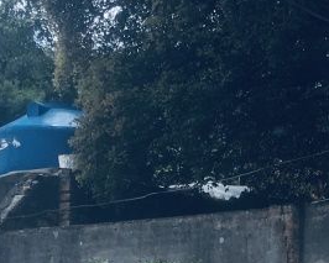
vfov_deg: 10.5
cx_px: 312
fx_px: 1325
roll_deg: -3.1
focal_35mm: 136
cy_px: 505
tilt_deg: -1.4
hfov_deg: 14.0
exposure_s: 1/635
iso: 25
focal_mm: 4.15
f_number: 2.2
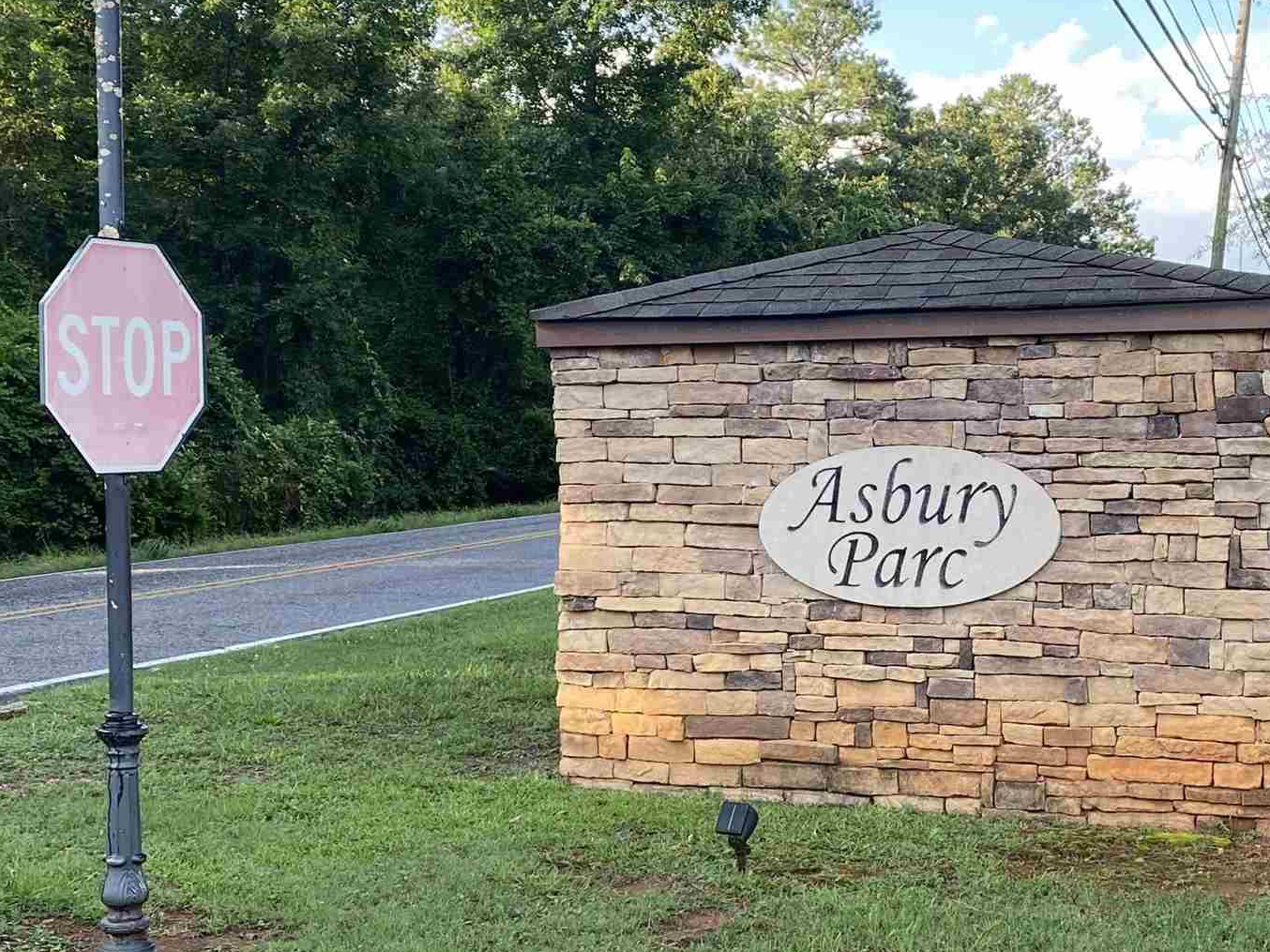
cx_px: 945
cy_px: 543
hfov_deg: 32.1
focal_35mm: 59
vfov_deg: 24.8
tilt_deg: -2.8
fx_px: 2164
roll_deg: +0.2
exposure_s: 1/132
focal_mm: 4.25
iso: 32
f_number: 1.8
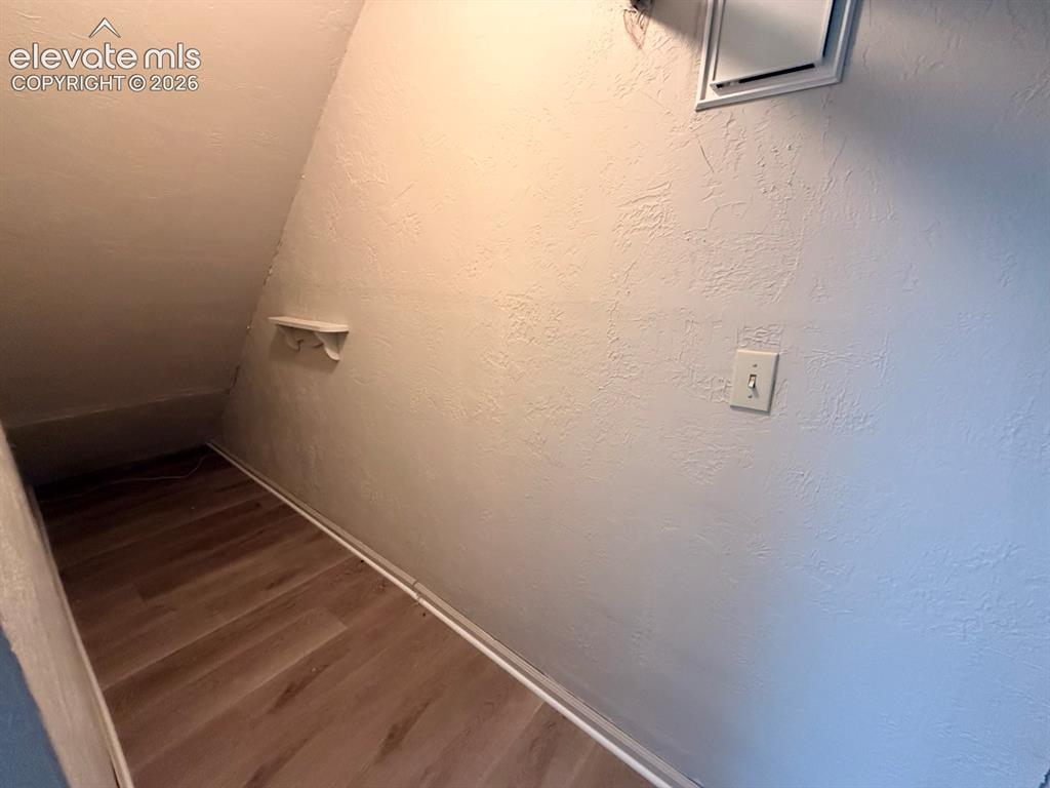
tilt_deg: -14.9
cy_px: 394
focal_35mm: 14
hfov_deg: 102.1
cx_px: 525
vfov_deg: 85.7
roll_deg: +0.1
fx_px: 425
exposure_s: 1/60
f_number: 2.2
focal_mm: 2.22
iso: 800
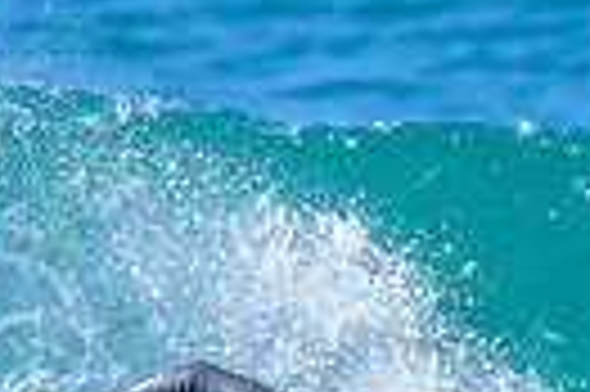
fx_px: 73723
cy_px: 689
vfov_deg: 0.3
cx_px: 229
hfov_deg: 0.5
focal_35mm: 4504
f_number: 6.3
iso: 500
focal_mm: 800
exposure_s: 1/2000
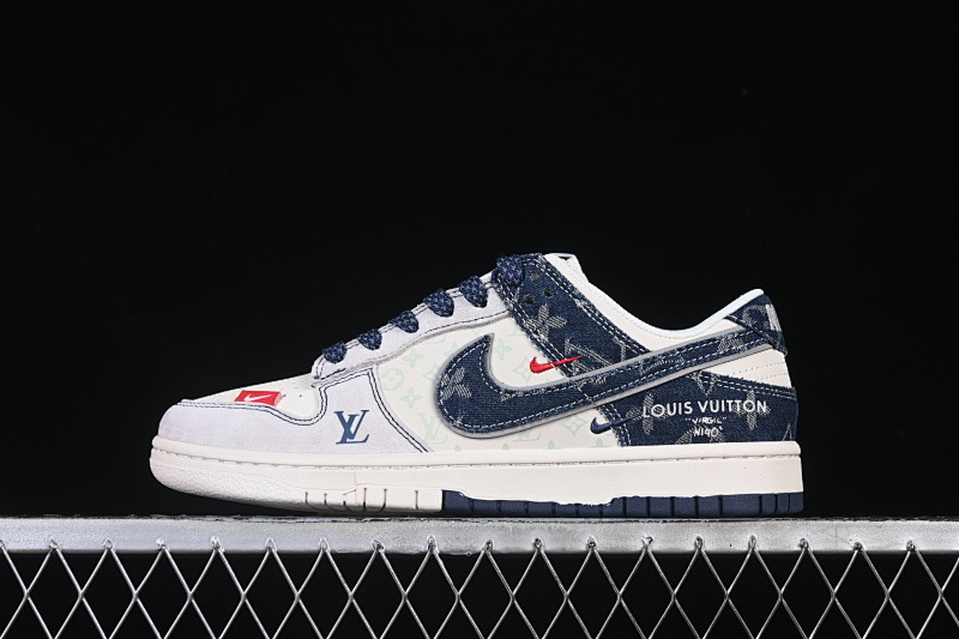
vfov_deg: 18.2
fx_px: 1997
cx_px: 480
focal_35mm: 75
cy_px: 320
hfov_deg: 27.0
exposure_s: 1/80
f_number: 8
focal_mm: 50
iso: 160
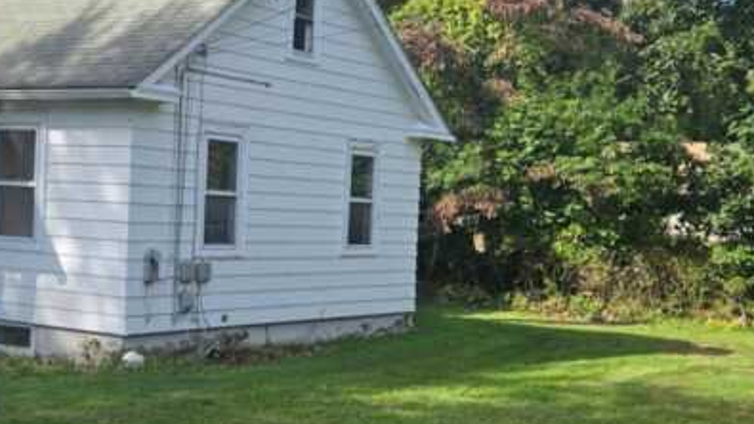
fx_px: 1299
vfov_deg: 18.5
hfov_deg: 32.3
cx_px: 342
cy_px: 235
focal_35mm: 65
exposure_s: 1/1000
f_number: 1.8
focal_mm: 5.4
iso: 25
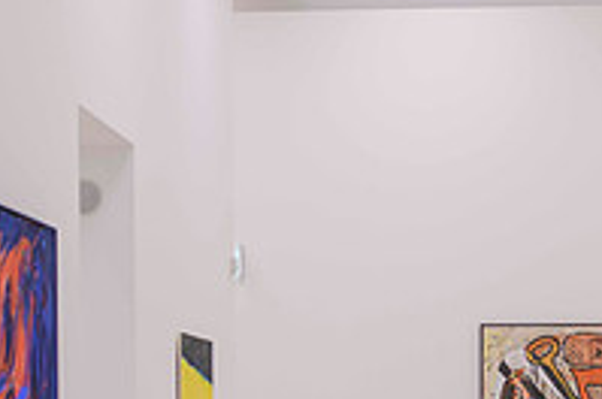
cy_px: 464
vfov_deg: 9.3
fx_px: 2437
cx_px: 366
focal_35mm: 146
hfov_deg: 14.1
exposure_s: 1/320
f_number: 1.8
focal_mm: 50
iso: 64
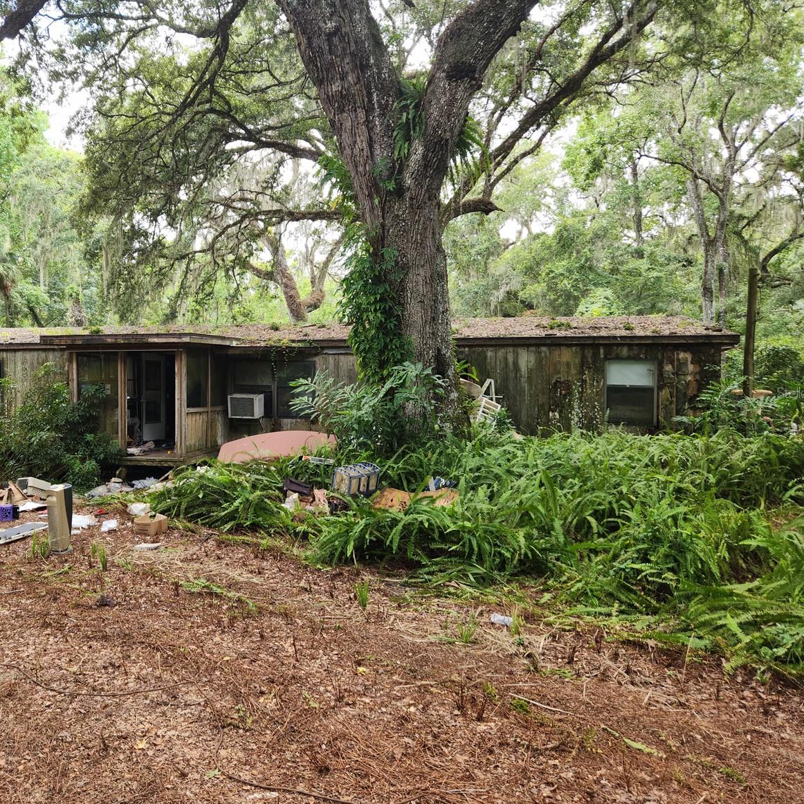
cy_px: 392
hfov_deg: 56.4
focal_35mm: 28
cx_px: 289
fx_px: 736
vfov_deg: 57.3
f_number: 1.8
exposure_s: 1/120
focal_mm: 5.4
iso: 25
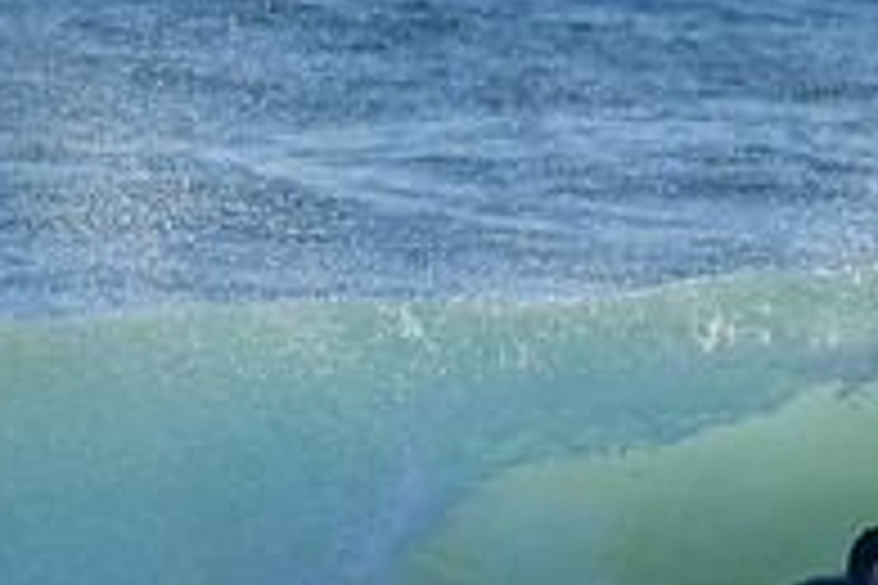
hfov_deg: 1.1
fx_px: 47384
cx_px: 841
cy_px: 638
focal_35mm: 1943
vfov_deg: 0.7
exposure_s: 1/1600
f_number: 11
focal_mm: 560
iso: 900
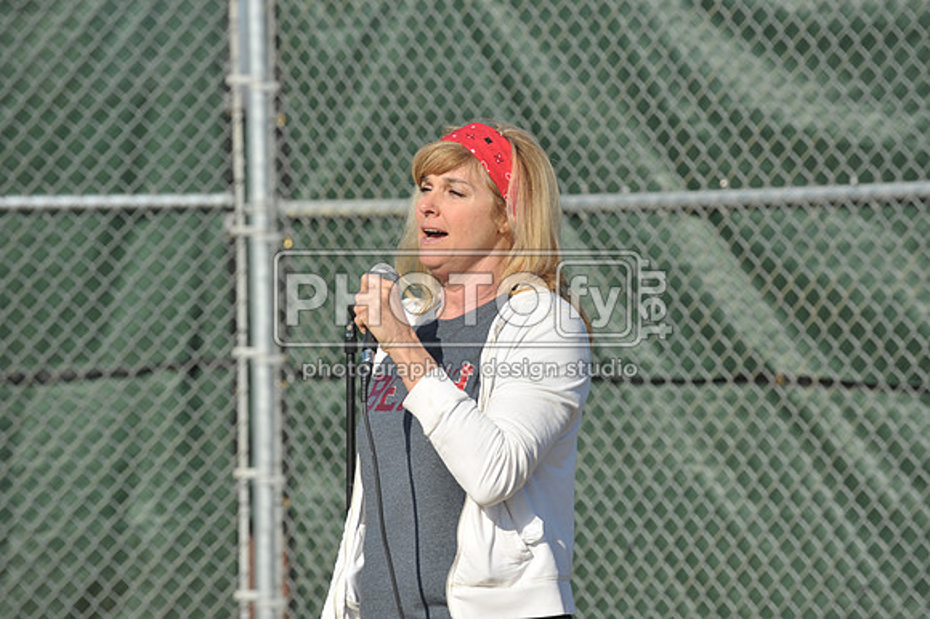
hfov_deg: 10.3
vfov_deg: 6.9
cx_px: 465
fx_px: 5164
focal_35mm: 200
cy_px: 310
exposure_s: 1/1600
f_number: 7.1
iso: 400
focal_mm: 200
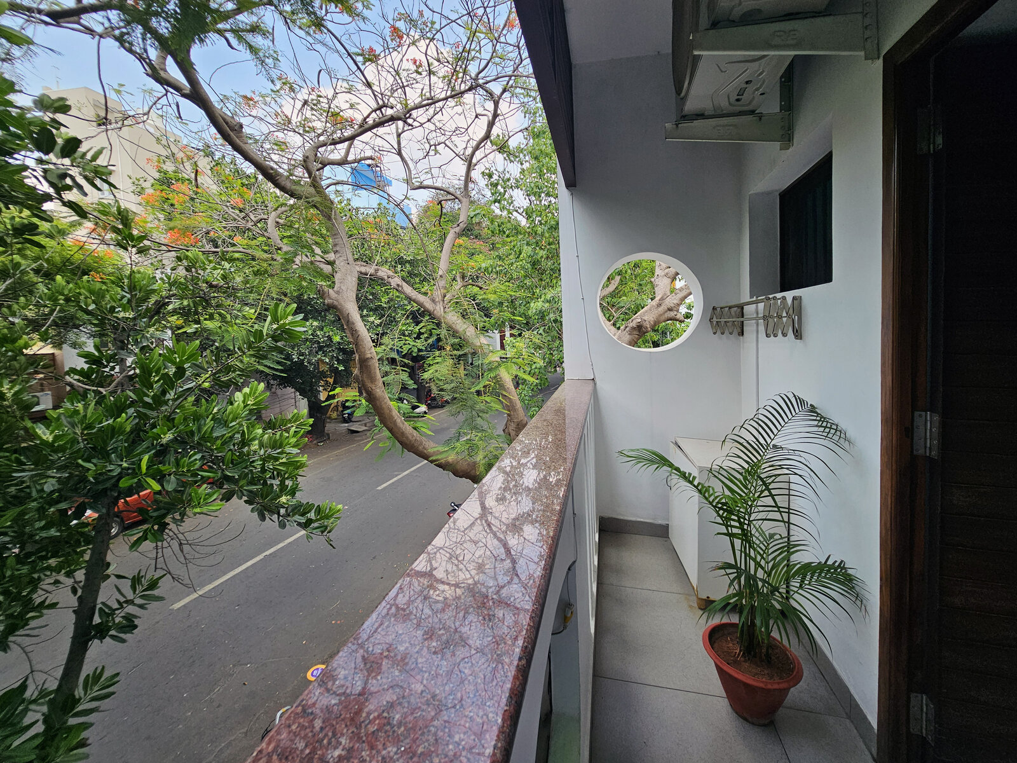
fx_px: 382
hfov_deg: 106.2
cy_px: 382
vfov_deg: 89.9
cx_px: 508
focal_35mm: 13
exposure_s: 1/420
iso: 50
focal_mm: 2.2
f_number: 2.2
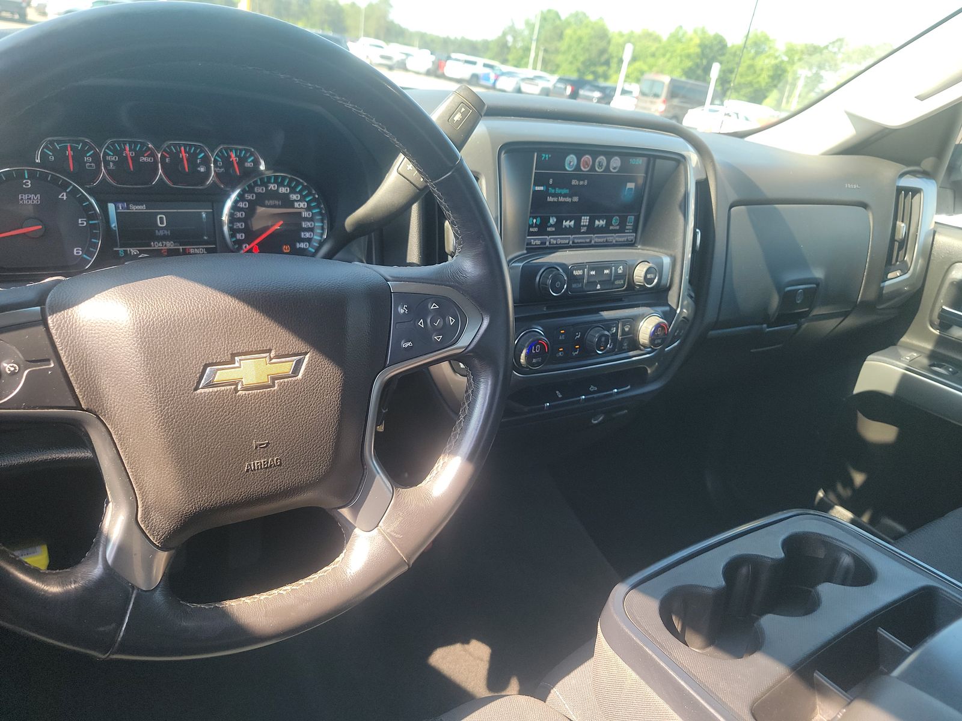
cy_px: 360
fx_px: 667
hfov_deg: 71.6
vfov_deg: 56.8
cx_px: 481
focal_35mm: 24
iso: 94
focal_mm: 6.7
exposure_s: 1/119
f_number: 1.8
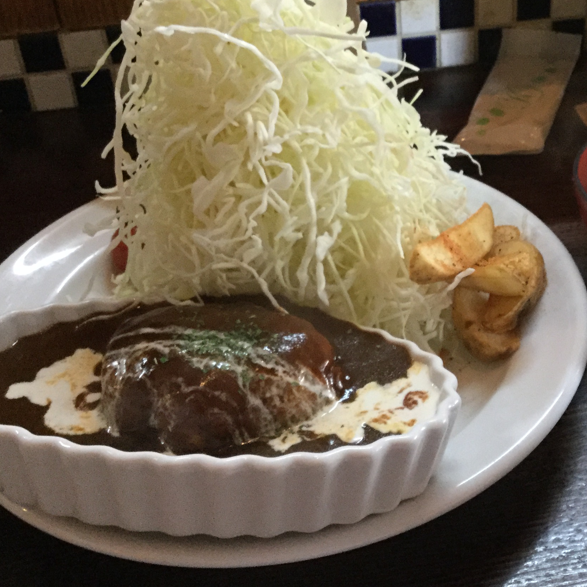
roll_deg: +1.6
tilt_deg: -38.7
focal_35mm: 54
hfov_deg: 31.0
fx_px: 1036
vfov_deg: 31.6
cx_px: 445
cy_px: 261
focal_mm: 3.3
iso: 200
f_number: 2.4
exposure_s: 1/24
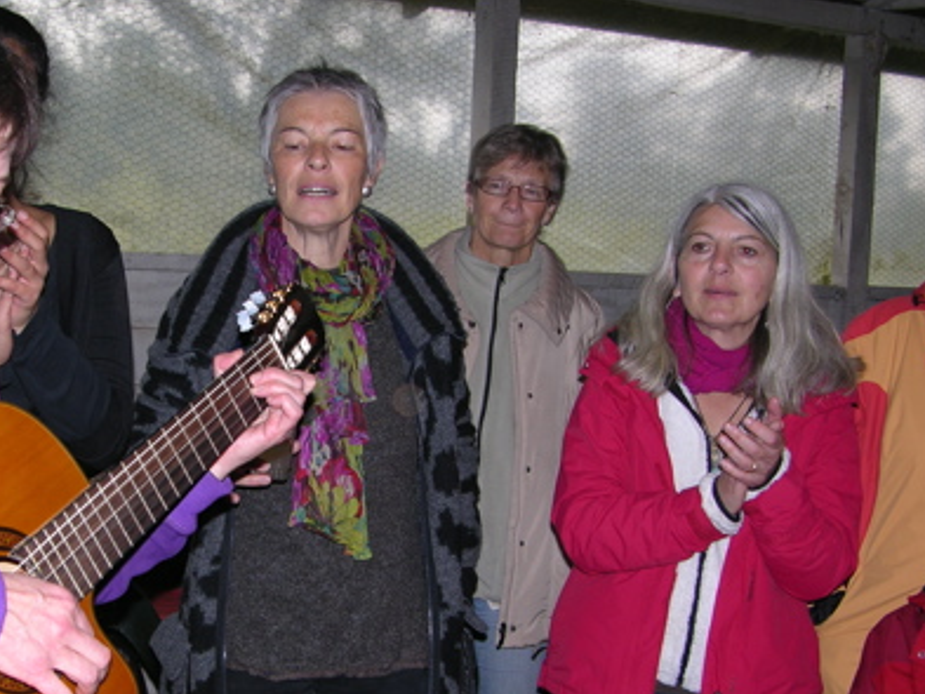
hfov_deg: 33.3
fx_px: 1524
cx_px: 264
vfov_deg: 25.3
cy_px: 527
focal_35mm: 57
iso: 50
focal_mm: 8.9
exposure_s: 1/60.1
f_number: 2.8
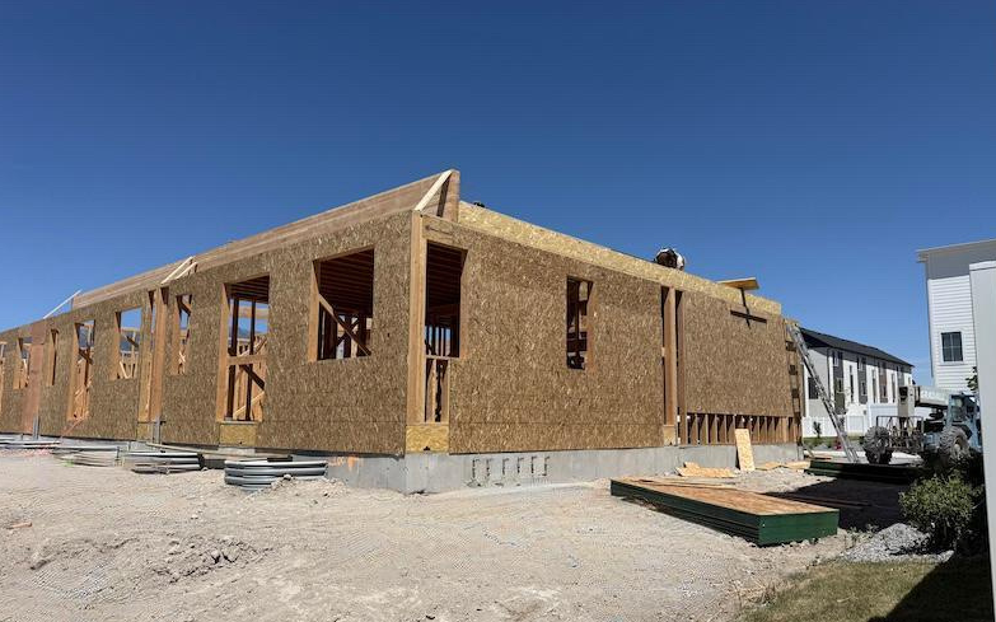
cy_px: 340
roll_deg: +0.0
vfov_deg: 47.5
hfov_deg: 70.4
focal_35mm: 26
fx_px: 706
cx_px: 501
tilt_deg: +7.5
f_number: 1.78
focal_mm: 6.76
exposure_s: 1/8130
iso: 80
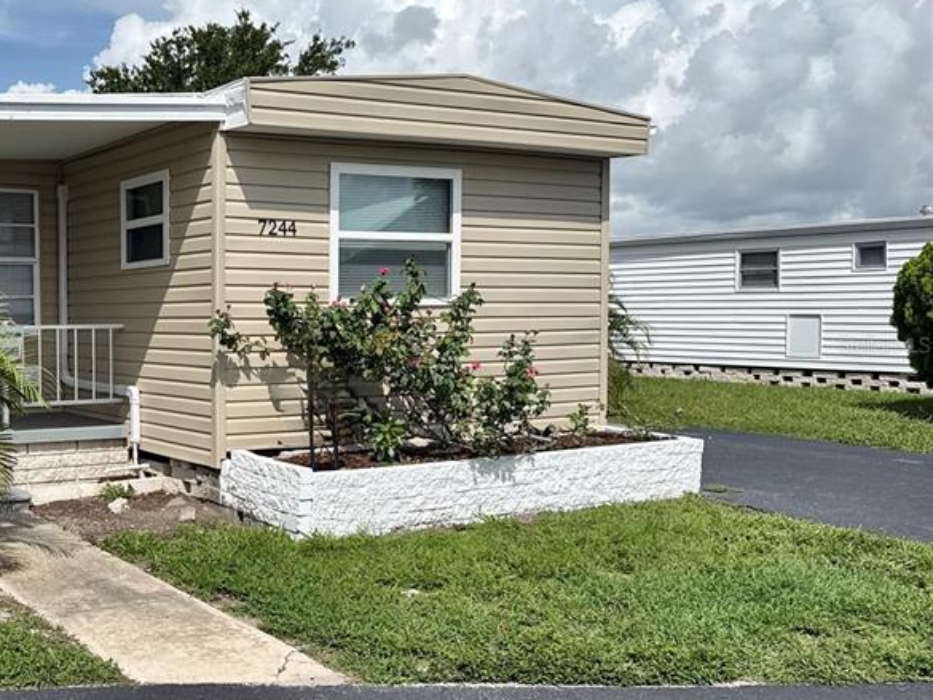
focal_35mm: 42
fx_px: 1132
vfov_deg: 34.4
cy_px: 344
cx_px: 118
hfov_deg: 41.7
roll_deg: -0.7
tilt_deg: -3.0
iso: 80
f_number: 1.78
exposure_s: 1/11905
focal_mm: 6.76
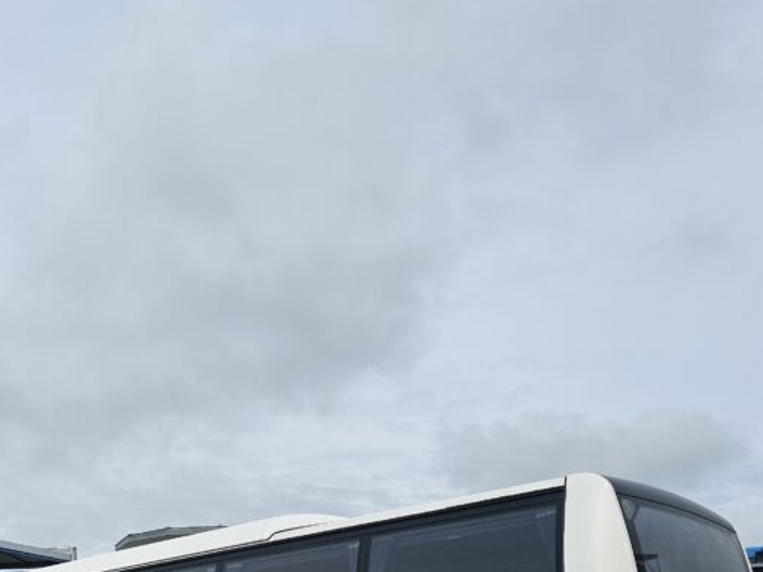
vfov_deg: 30.8
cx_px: 122
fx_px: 1014
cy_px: 456
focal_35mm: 46
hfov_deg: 39.2
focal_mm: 6.3
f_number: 1.7
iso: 12
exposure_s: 1/1859
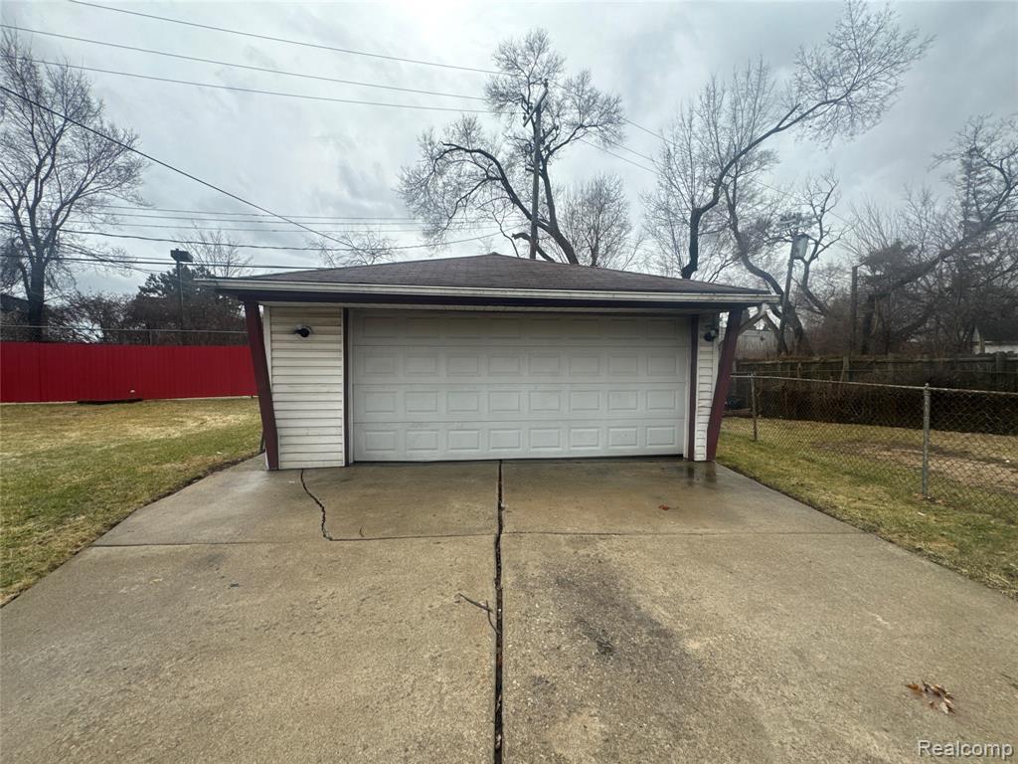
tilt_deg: -3.1
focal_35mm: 14
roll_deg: -0.5
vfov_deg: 85.7
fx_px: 412
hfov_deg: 102.1
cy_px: 382
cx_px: 509
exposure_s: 1/779
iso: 40
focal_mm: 2.22
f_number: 2.2
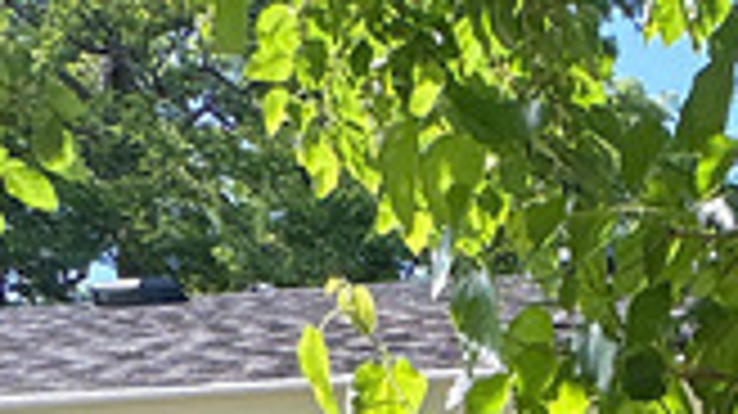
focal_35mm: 62
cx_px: 1051
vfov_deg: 13.1
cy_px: 1058
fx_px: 1212
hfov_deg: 26.4
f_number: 2.2
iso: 40
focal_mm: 2.22
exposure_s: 1/225
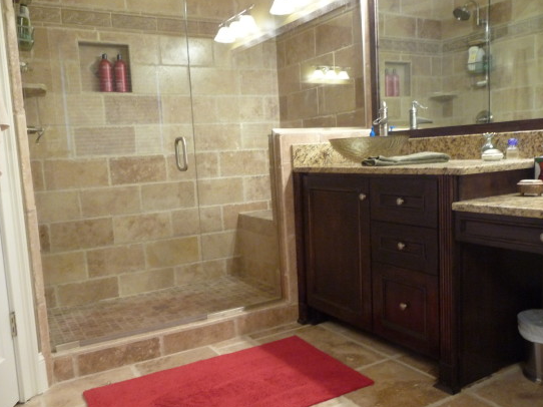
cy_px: 213
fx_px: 486
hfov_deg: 58.4
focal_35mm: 31
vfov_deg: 45.4
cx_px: 272
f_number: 3.3
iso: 400
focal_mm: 4.7
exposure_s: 1/13
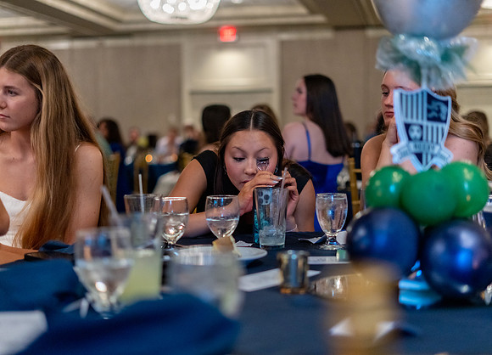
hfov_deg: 36.5
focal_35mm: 53
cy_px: 178
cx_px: 246
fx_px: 747
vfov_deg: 26.7
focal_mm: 50
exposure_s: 1/250
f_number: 1.8
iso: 2500
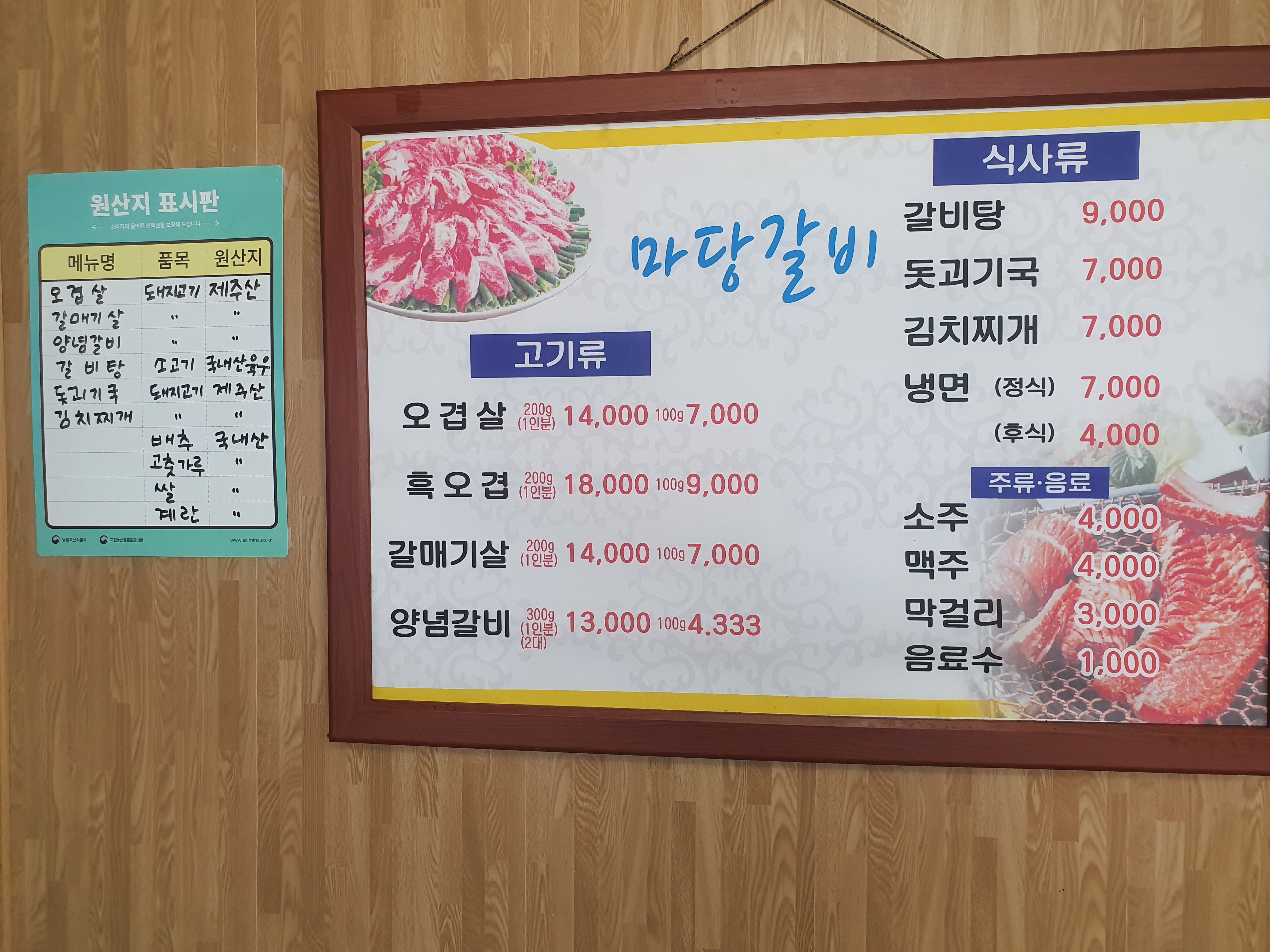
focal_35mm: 26
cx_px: 635
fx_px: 954
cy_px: 476
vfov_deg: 53.1
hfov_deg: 67.3
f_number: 2.4
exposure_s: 1/120
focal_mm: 4.32
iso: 125
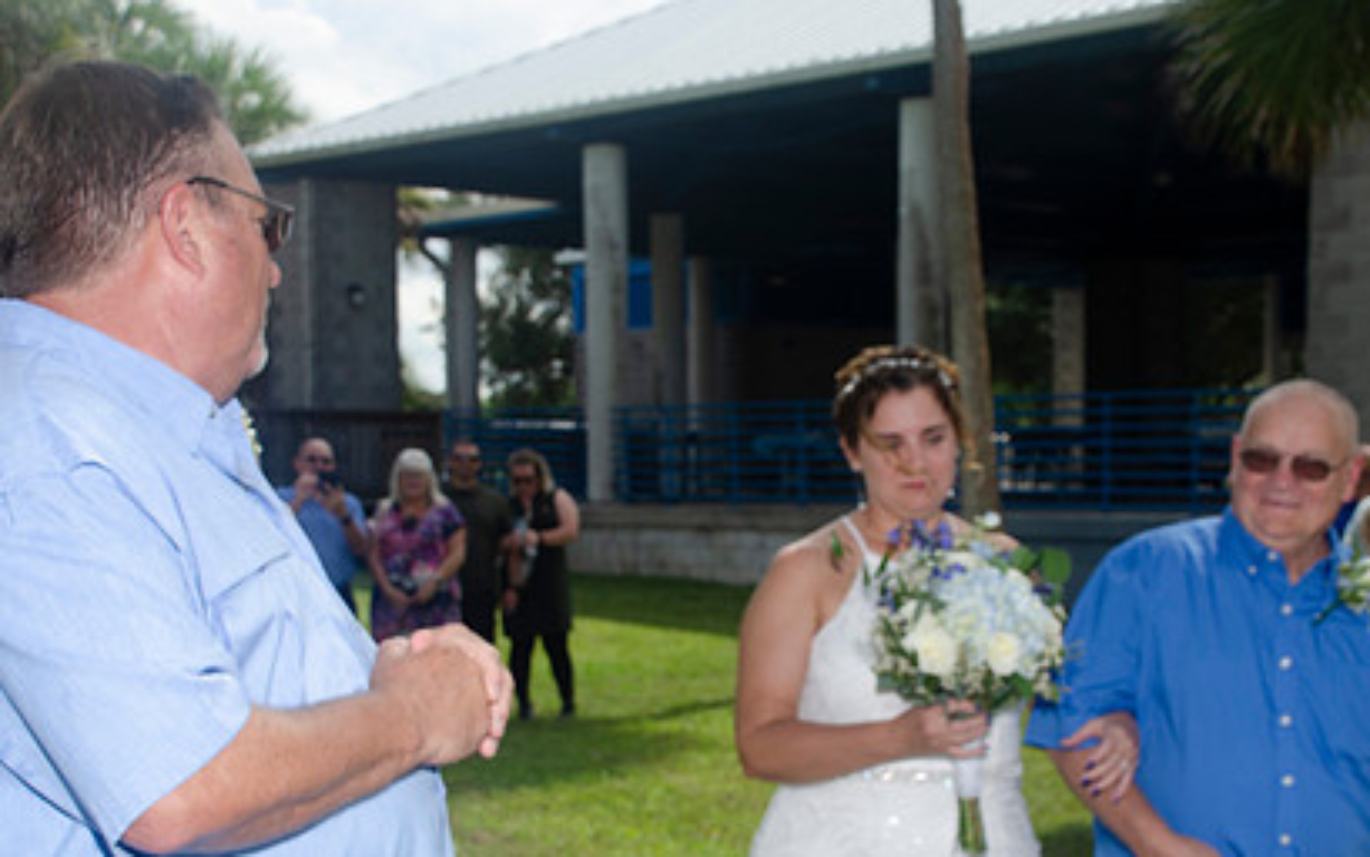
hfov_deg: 30.5
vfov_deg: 19.3
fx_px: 2503
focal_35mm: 67
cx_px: 811
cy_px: 609
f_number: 9
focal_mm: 31
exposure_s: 1/250
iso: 100
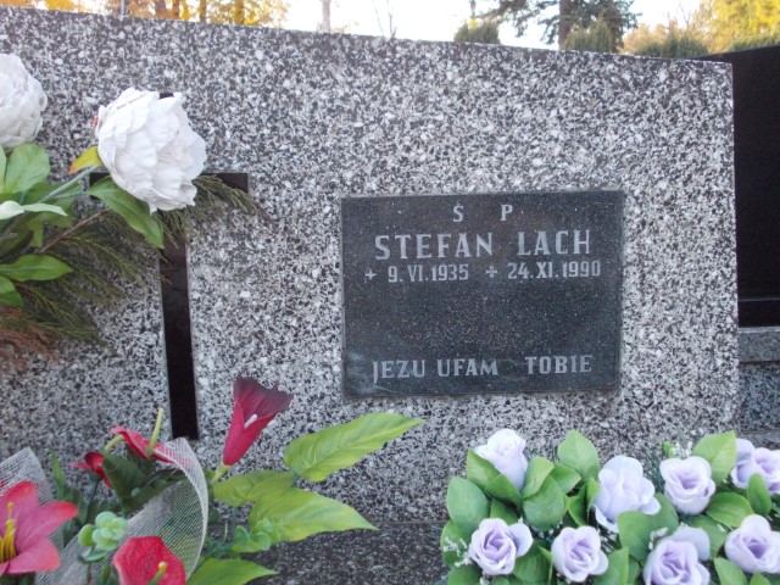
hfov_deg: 49.0
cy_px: 292
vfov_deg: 37.7
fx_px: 856
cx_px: 390
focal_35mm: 38
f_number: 3.1
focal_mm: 5.3
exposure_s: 1/250
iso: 320
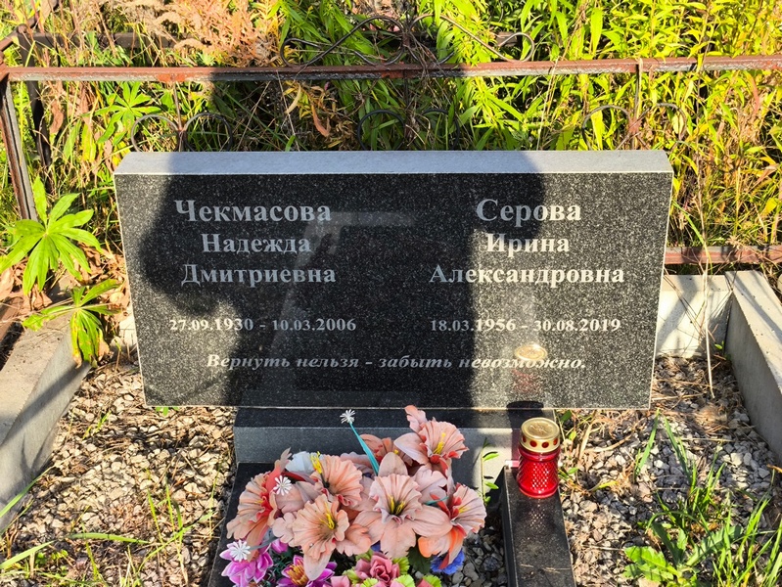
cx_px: 391
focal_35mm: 50
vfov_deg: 29.1
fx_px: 1130
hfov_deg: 38.2
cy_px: 294
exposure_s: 1/280
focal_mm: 4.71
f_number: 1.7
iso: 50
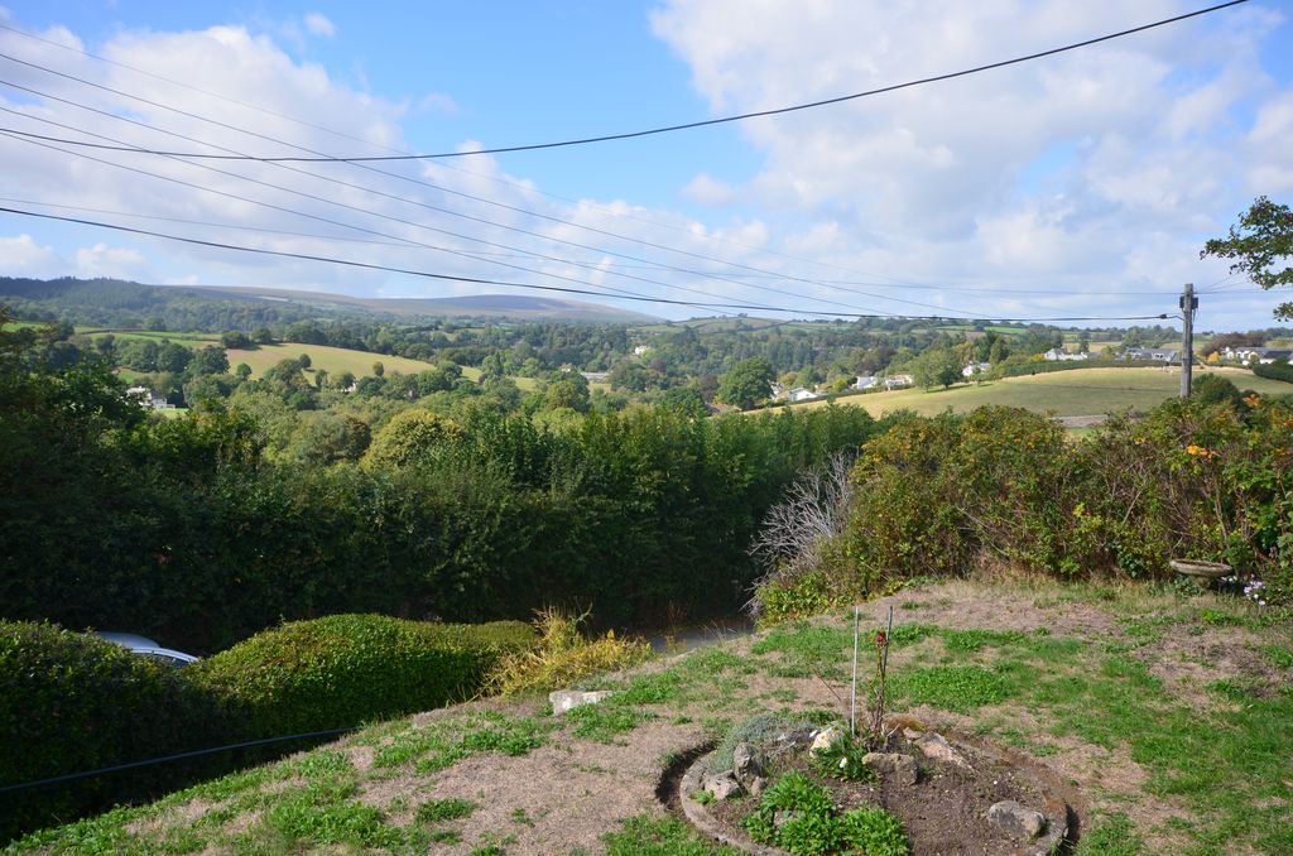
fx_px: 1075
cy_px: 428
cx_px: 646
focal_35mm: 30
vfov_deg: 43.4
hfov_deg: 62.0
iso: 280
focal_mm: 20
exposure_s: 1/250
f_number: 10
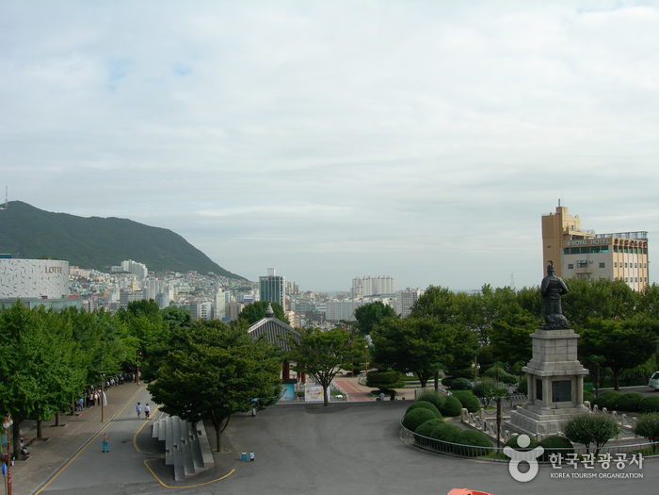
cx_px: 330
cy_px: 248
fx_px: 723
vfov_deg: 37.7
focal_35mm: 38
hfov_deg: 49.0
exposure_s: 1/536
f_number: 4.8
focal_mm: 7.8
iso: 50
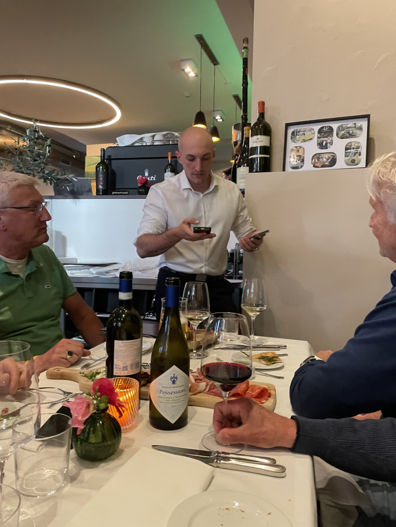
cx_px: 198
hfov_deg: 53.1
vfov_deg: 67.3
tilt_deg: -1.4
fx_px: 397
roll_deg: +2.0
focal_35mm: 26
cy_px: 264
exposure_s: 1/50
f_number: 1.6
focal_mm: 4.2
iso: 400
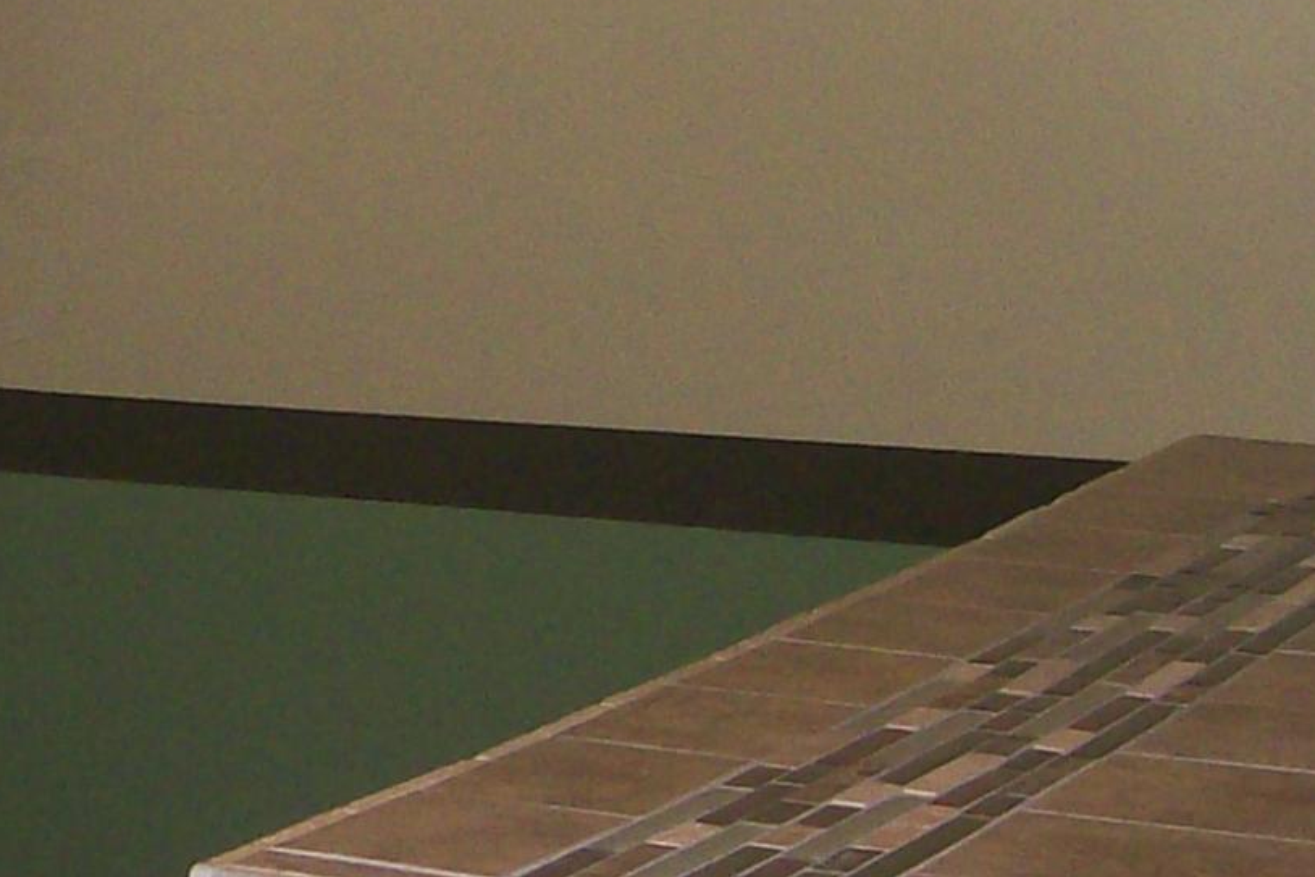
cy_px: 241
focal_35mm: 138
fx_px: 5041
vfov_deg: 9.9
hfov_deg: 14.2
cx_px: -402
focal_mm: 6
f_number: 2.7
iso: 140
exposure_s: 1/64
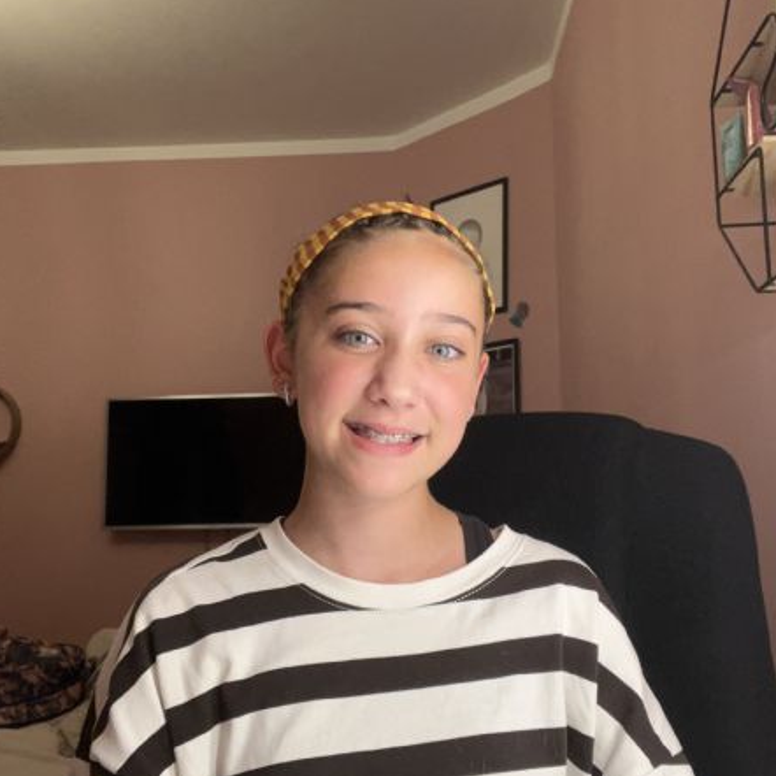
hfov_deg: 46.0
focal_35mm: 36
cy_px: 374
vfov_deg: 46.0
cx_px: 386
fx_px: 913
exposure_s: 1/50
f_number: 2.2
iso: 125
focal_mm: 2.71
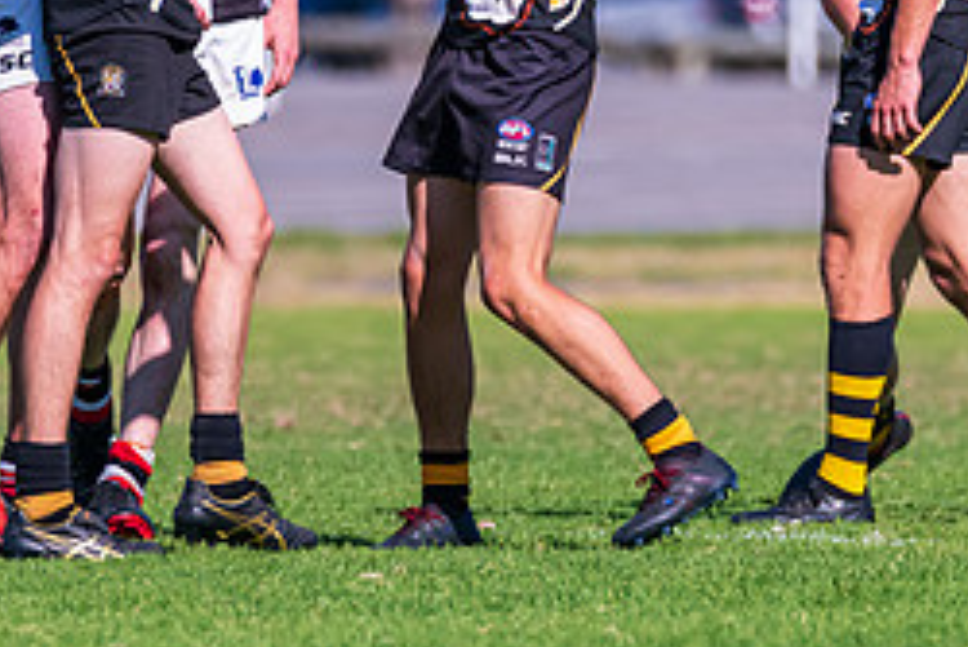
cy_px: 109
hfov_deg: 1.6
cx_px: 495
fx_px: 33791
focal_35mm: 1256
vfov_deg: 1.1
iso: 800
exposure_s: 1/2500
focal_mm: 450
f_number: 6.3
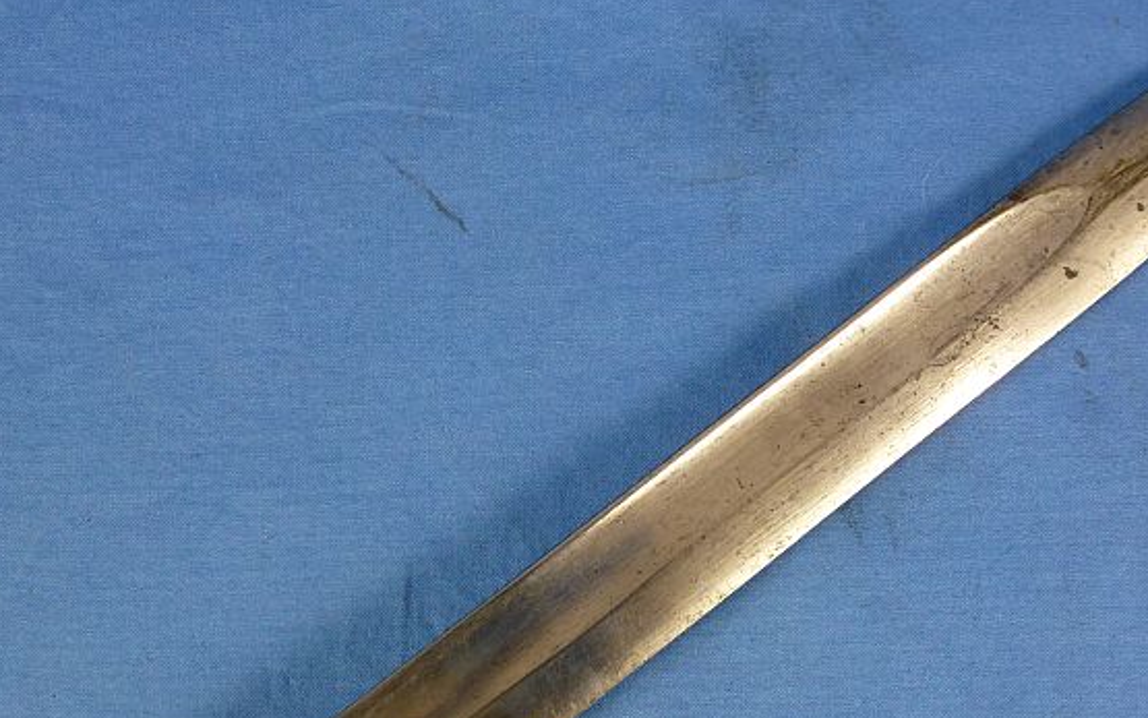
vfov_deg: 23.3
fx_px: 1721
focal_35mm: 55
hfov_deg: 36.8
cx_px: 689
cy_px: 536
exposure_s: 1/60
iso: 200
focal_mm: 6.4
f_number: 3.7
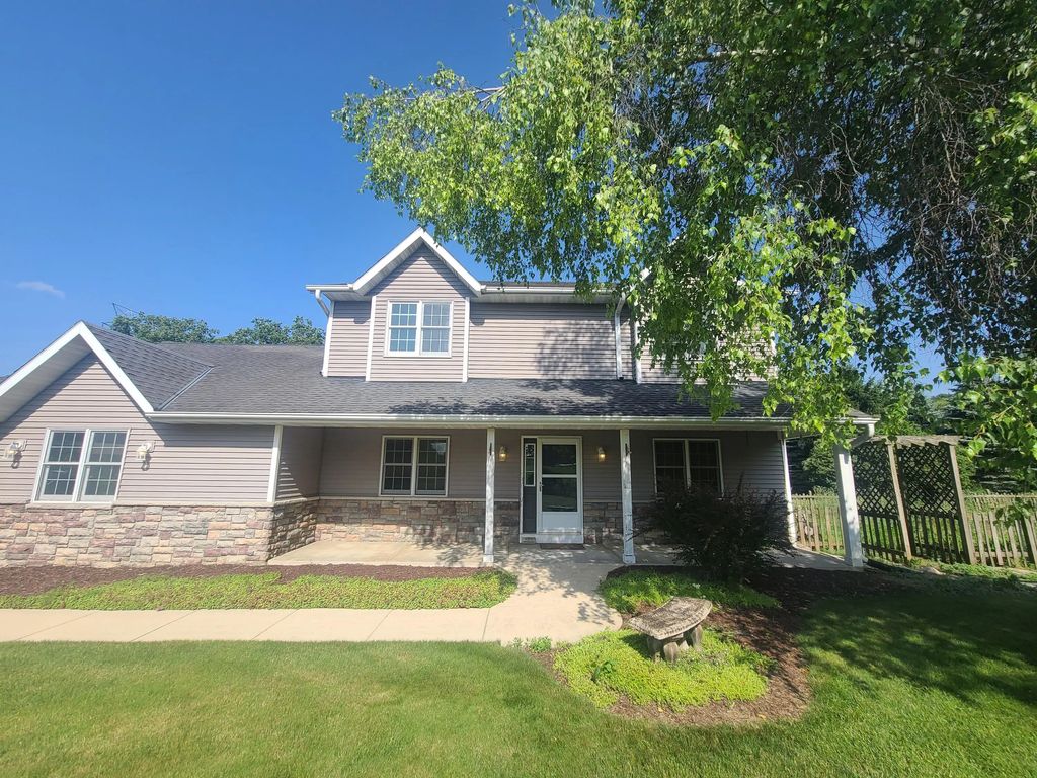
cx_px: 518
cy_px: 389
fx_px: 389
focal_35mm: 13
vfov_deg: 89.9
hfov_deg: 106.2
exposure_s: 1/1453
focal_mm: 2.2
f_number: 2.2
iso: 64
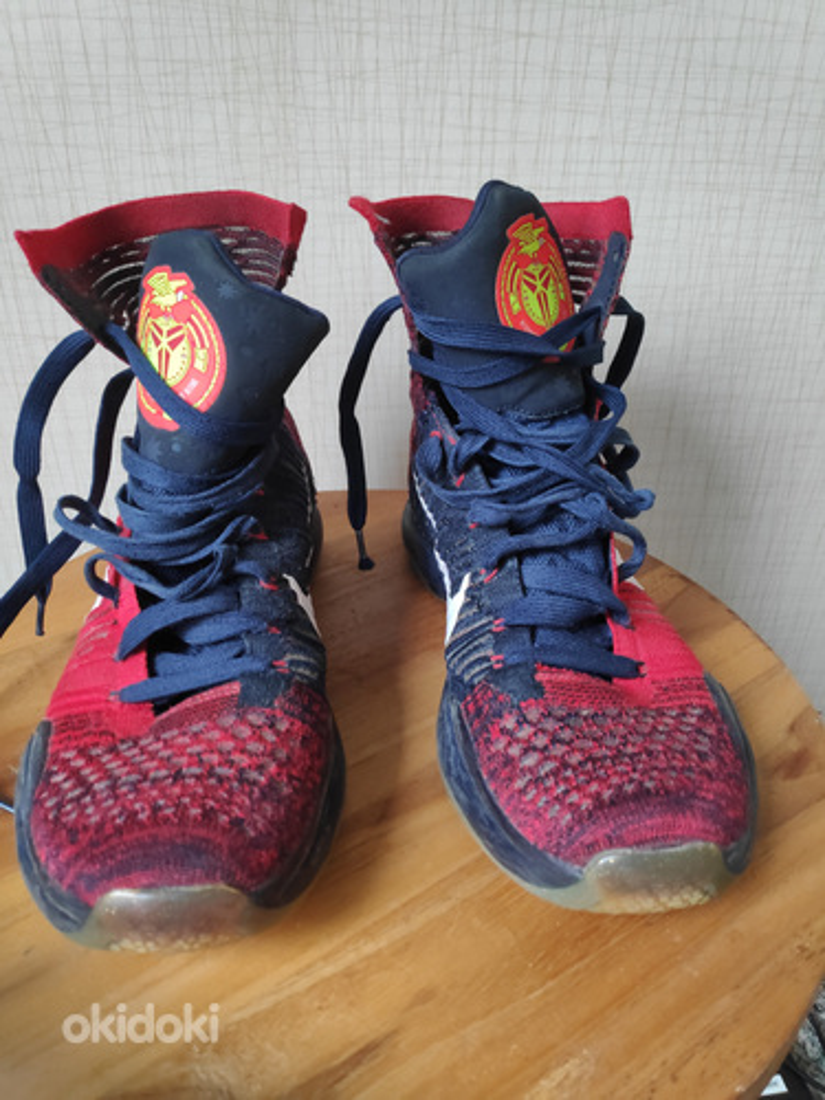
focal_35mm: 20
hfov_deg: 66.0
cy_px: 550
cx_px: 412
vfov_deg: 81.7
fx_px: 636
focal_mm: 3.94
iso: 966
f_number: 1.9
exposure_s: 1/50
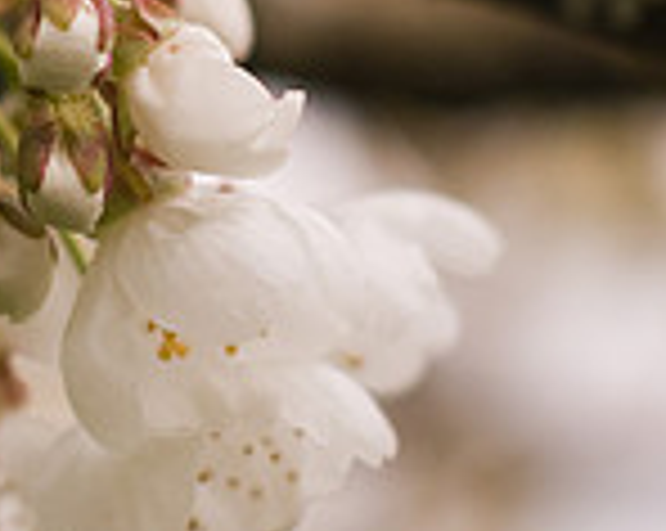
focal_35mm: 276
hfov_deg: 7.0
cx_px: 122
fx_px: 5433
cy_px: 68
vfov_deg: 5.6
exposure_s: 1/500
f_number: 4
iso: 100
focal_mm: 50
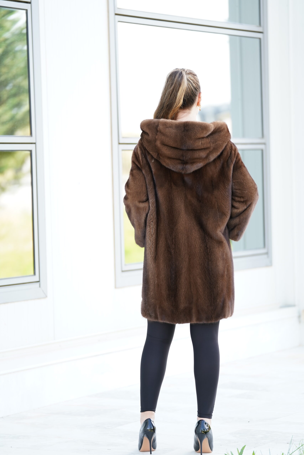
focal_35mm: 128
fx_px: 1621
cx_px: 152
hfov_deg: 10.7
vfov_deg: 16.0
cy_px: 228
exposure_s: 1/250
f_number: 2.8
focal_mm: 128
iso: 250
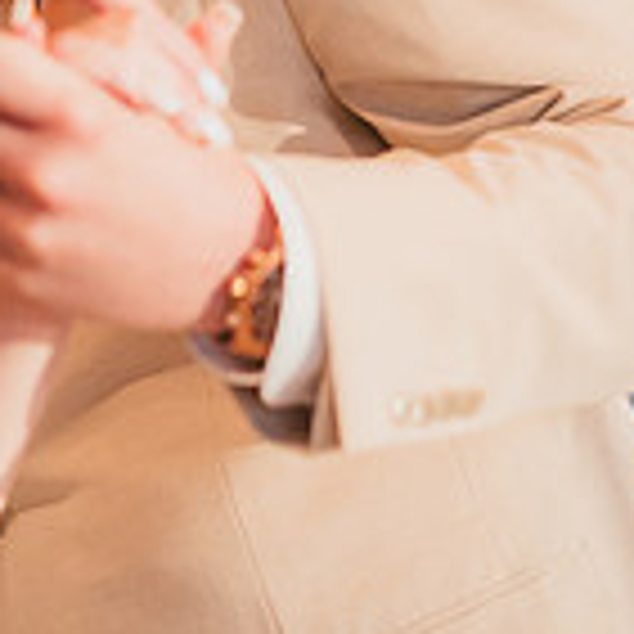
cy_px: 38
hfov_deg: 10.0
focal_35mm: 175
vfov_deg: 9.9
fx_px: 3626
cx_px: 315
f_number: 1.4
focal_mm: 50
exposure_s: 1/1000
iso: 1250
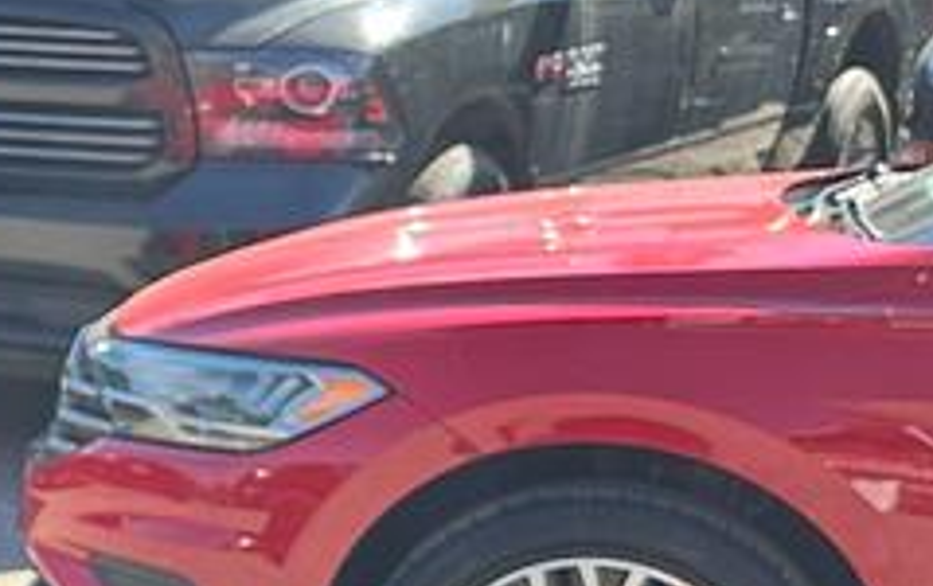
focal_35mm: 136
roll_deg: -1.9
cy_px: 328
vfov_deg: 9.7
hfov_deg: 12.1
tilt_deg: -8.0
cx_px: -1366
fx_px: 3462
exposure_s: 1/685
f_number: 1.78
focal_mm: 6.86
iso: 80
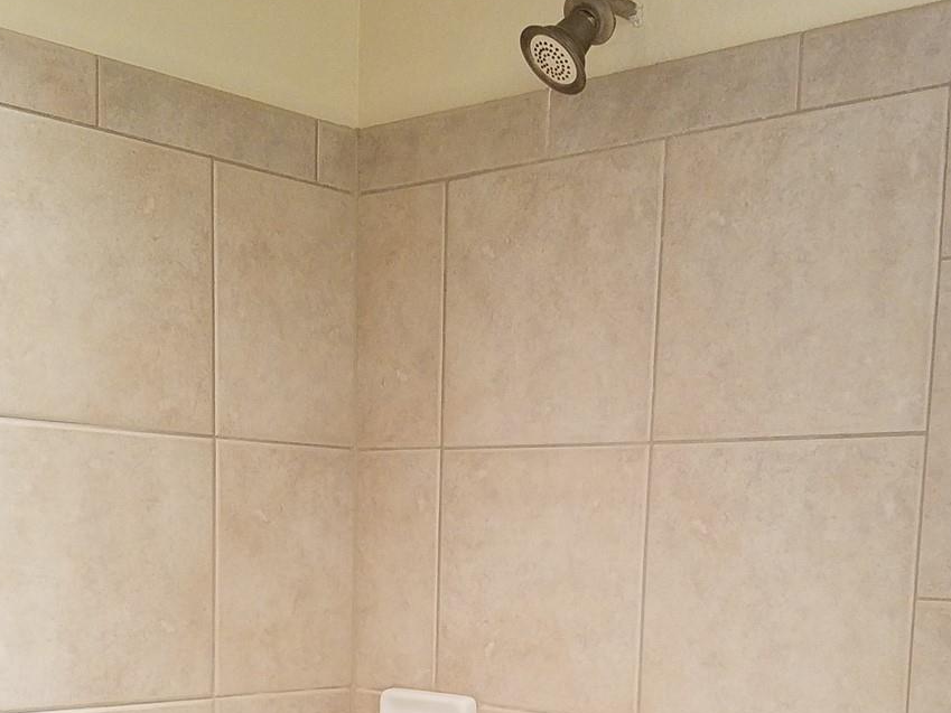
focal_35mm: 49
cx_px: 430
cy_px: 638
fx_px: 1346
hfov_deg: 38.9
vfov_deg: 28.6
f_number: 1.7
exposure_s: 1/24
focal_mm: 4.2
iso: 160
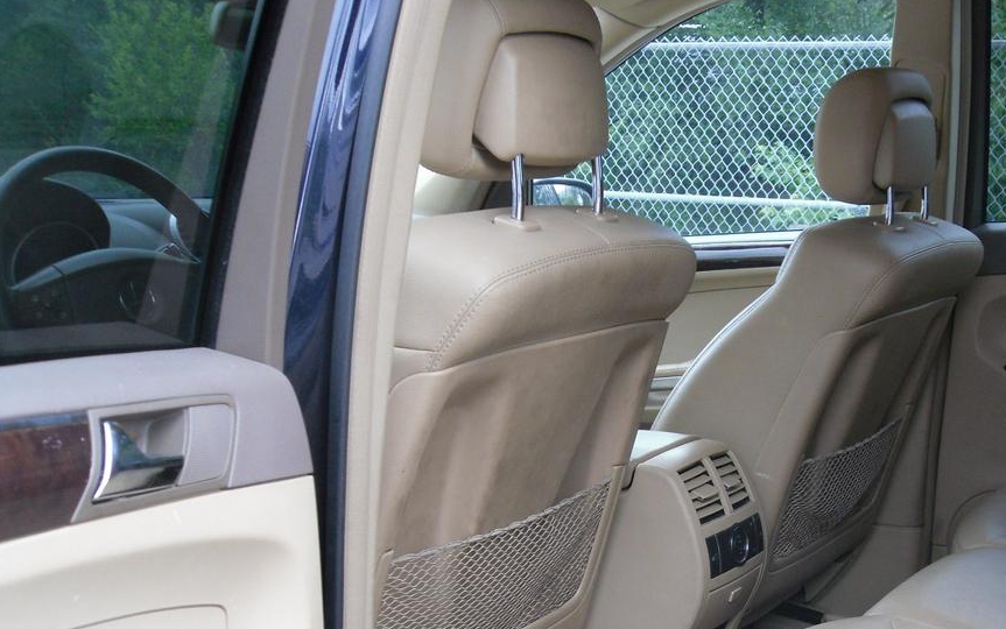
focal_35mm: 55
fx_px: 1508
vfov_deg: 23.1
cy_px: 525
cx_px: 723
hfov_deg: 36.2
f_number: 3.5
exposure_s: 1/82
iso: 100
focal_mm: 6.3
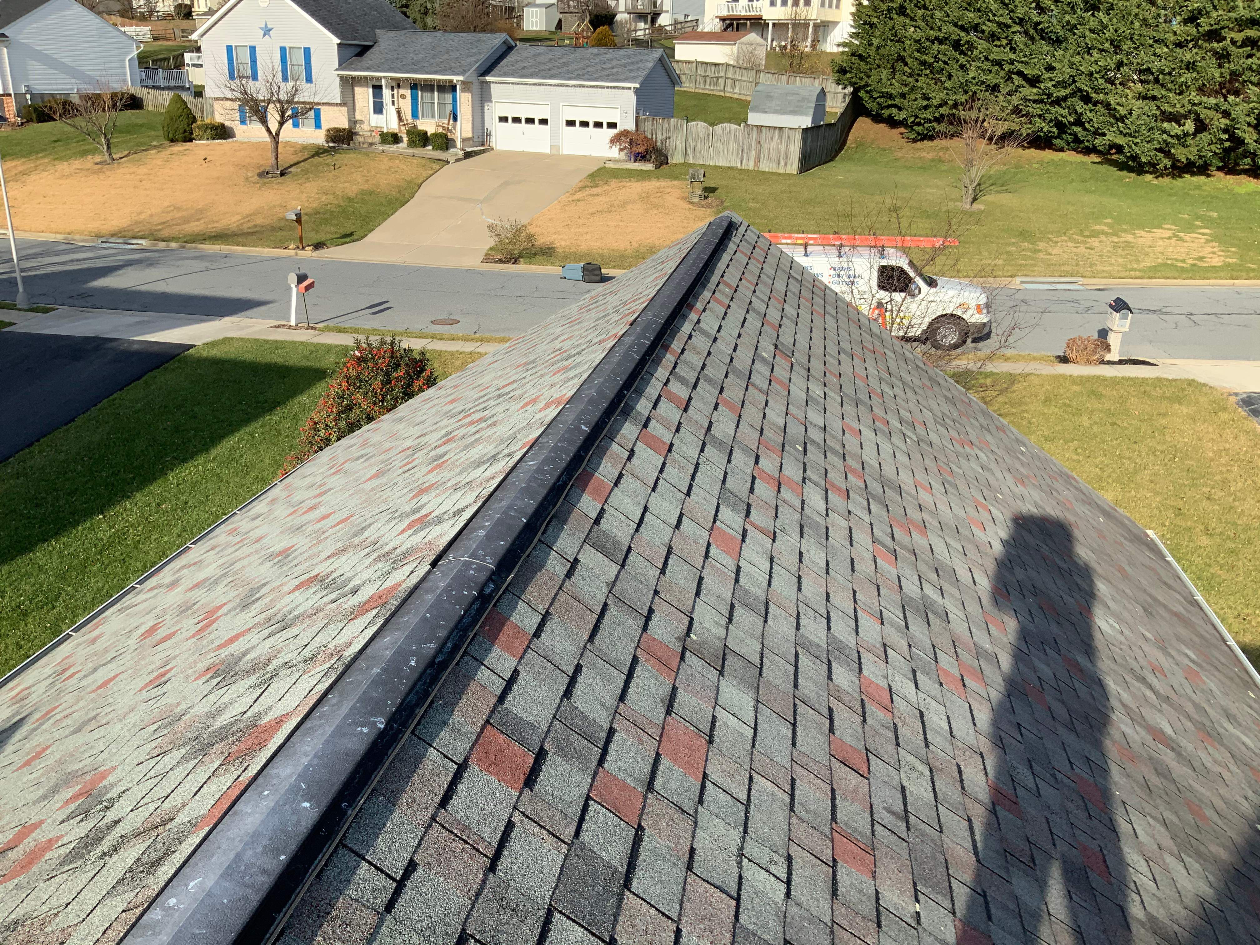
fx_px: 1056
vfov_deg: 48.2
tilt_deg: -20.0
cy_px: 472
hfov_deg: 61.7
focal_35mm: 29
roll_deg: +0.1
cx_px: 630
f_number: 1.8
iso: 16
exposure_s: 1/997
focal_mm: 3
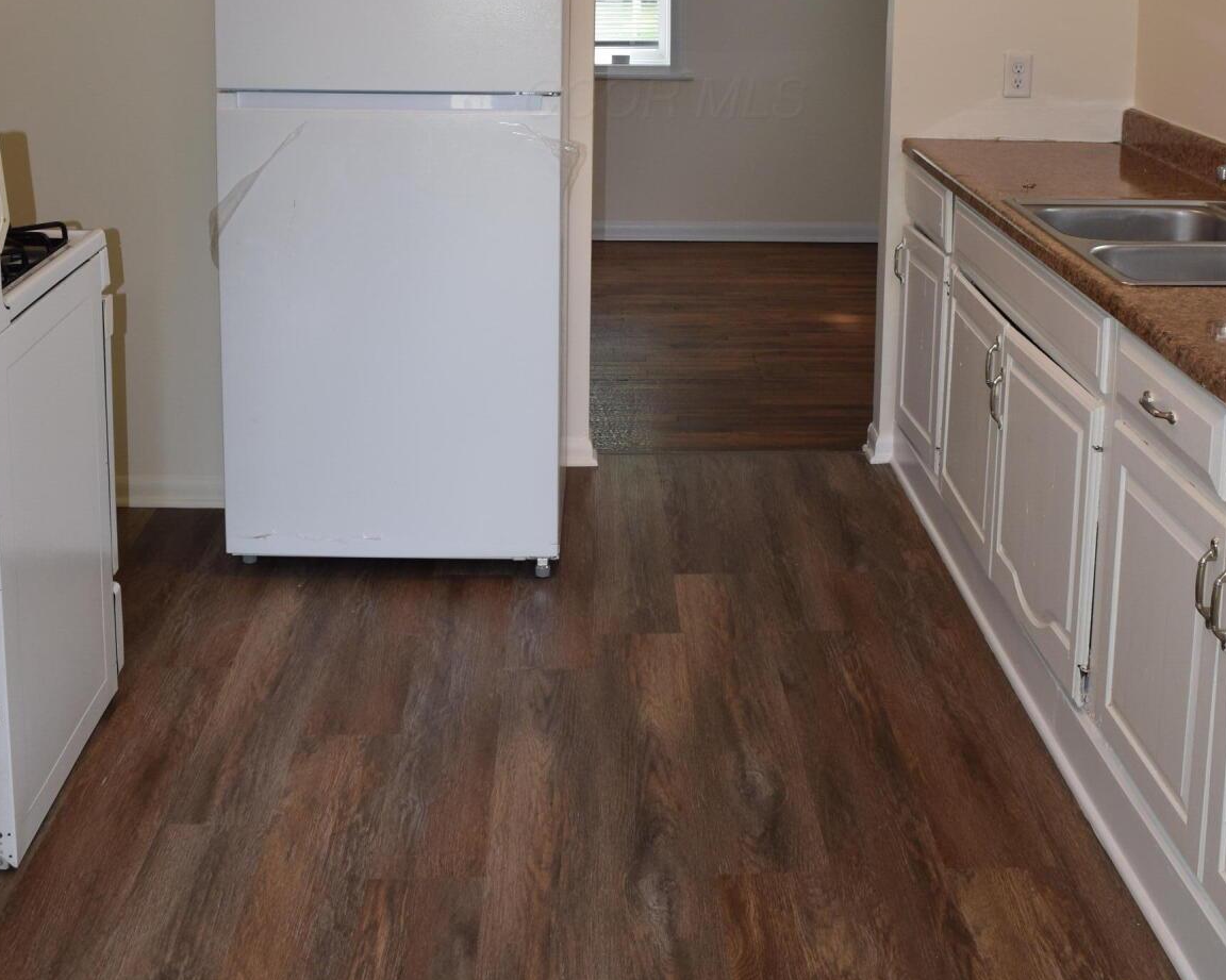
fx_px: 1596
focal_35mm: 44
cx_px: 665
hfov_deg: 42.0
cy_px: 98
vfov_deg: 32.4
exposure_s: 1/125
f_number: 5.6
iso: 360
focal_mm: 18
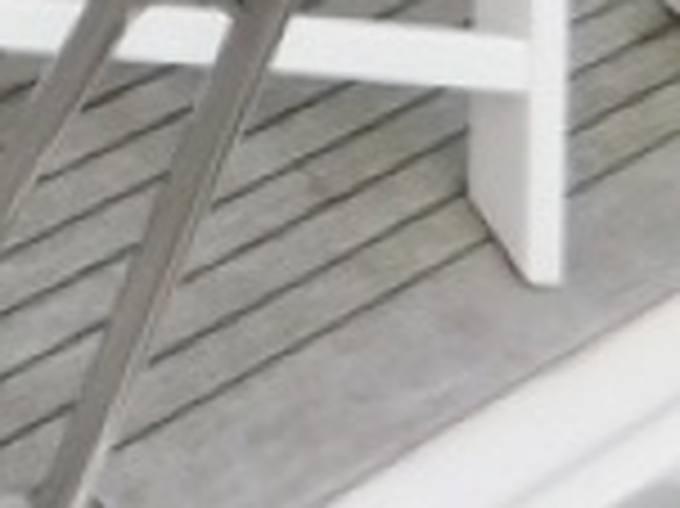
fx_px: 2395
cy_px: -836
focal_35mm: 122
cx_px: -977
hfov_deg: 12.5
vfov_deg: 10.1
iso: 125
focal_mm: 4
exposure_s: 1/1250
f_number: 3
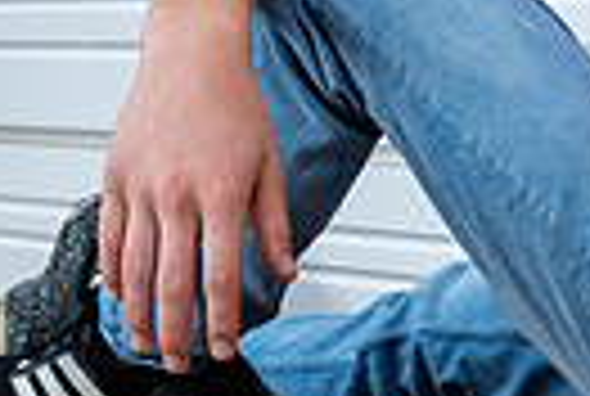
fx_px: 3269
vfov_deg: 6.9
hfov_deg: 10.3
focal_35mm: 199
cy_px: -34
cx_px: 486
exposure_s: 1/160
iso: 100
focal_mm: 45
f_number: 6.3
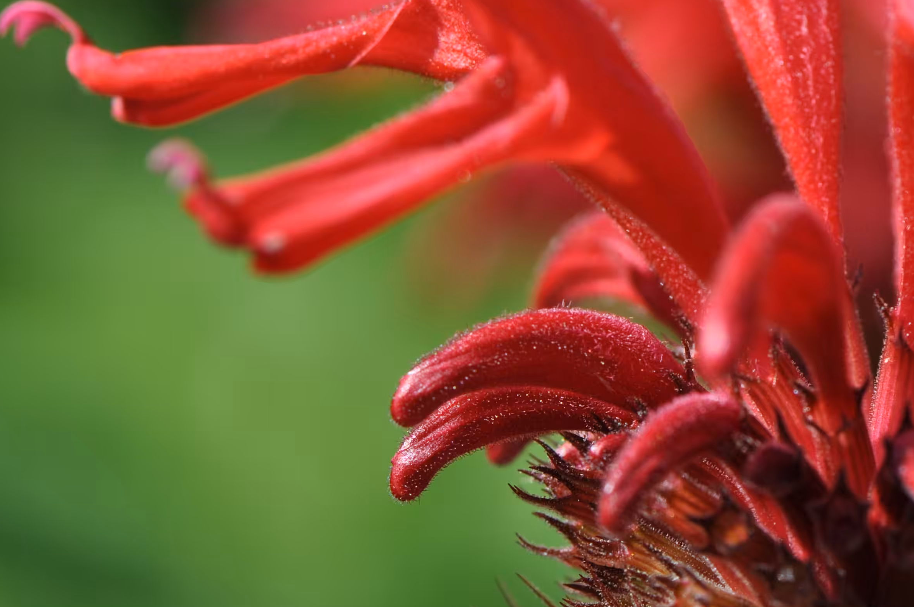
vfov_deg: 4.8
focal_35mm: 287
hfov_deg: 7.2
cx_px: 754
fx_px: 7275
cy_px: 337
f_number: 9
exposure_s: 1/320
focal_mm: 105
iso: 200
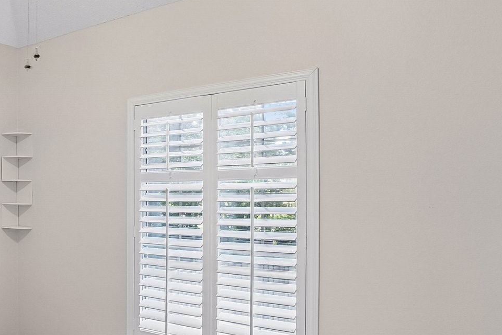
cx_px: 32
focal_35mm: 32
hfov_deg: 50.6
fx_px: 446
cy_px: 209
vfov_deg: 40.8
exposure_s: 1/15
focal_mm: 10
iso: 400
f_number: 8
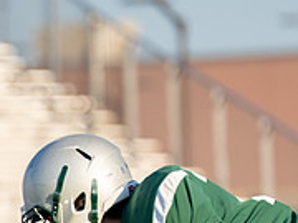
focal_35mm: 921
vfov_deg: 1.6
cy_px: 295
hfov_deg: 2.2
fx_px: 7929
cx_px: -148
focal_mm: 200
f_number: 2.8
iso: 200
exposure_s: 1/4000
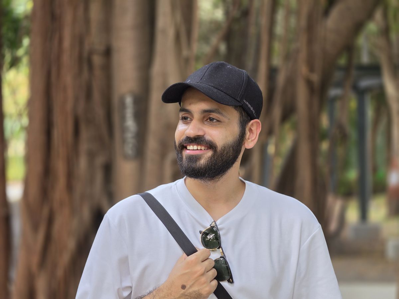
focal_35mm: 115
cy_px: 150
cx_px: 200
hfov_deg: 17.1
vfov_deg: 12.9
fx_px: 1326
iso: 320
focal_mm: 18.6
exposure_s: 1/100
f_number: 2.9
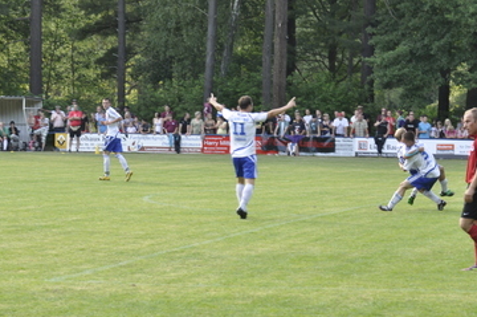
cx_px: 257
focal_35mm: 146
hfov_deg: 14.1
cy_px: 153
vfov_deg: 9.4
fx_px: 1932
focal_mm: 70
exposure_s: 1/125
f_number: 5.6
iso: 200
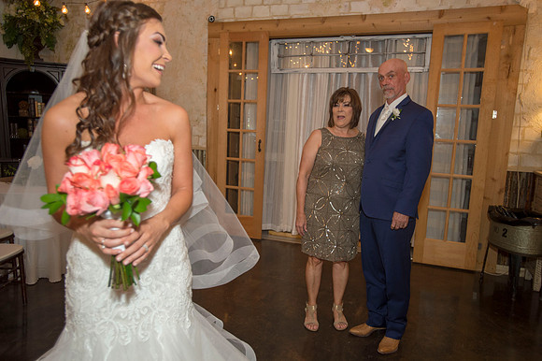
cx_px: 271
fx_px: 391
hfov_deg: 69.4
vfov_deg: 49.5
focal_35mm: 26
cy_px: 180
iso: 640
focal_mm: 26
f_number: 2.8
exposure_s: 1/80
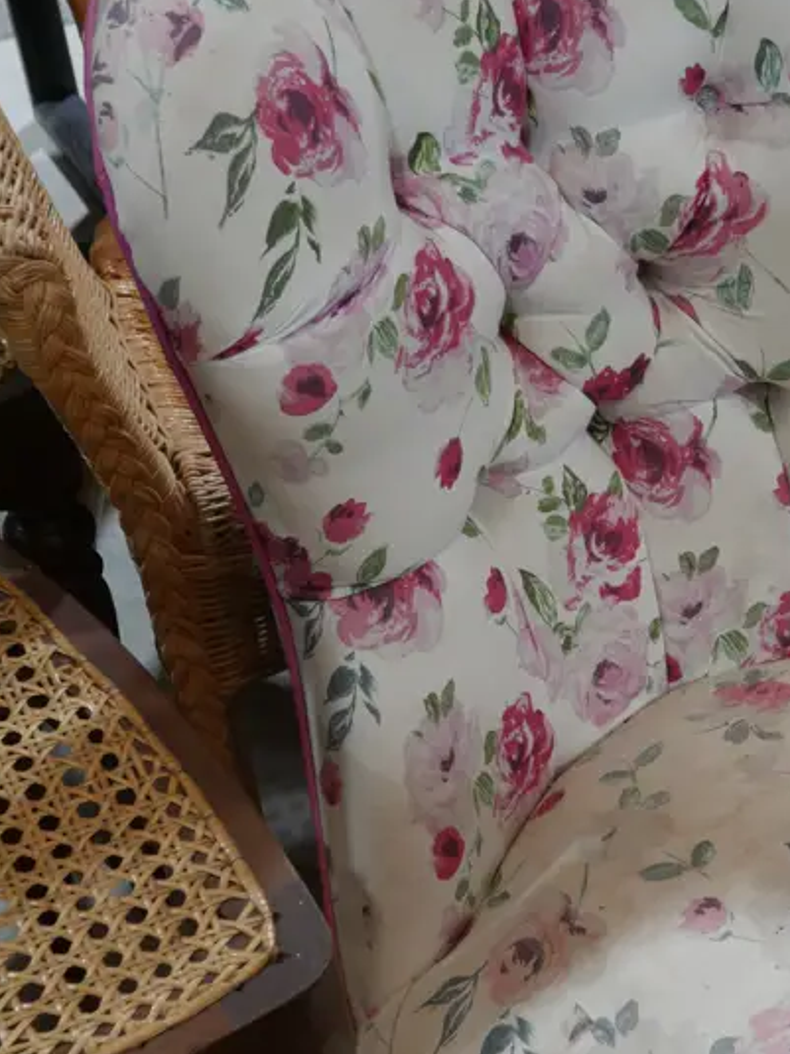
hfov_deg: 20.9
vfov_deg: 28.1
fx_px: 2100
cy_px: 668
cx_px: 710
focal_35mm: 69
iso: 500
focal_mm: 18
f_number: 4
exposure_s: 1/60
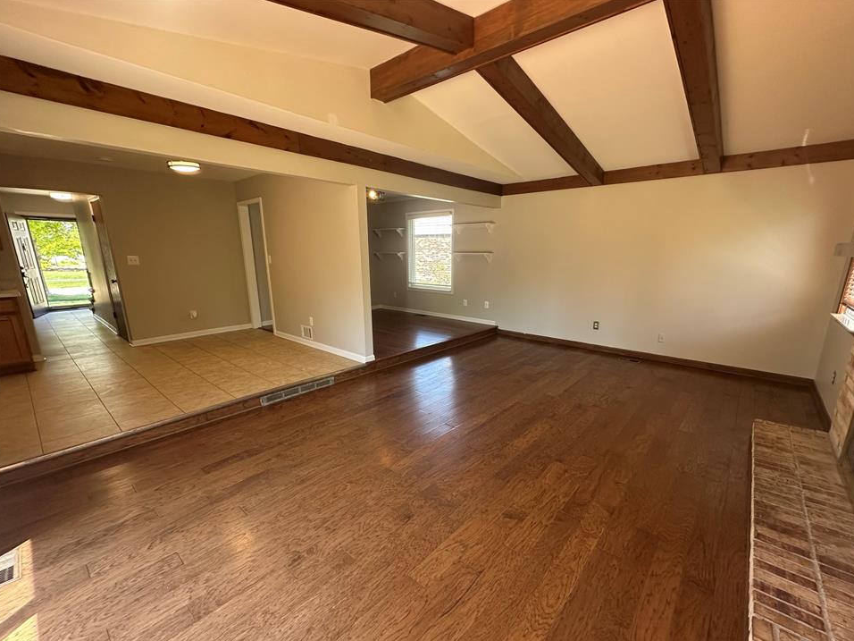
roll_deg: +0.2
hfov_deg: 98.1
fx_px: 370
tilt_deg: -13.4
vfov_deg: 81.6
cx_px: 451
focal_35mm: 15
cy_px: 342
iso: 160
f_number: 2.2
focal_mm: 2.22
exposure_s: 1/120
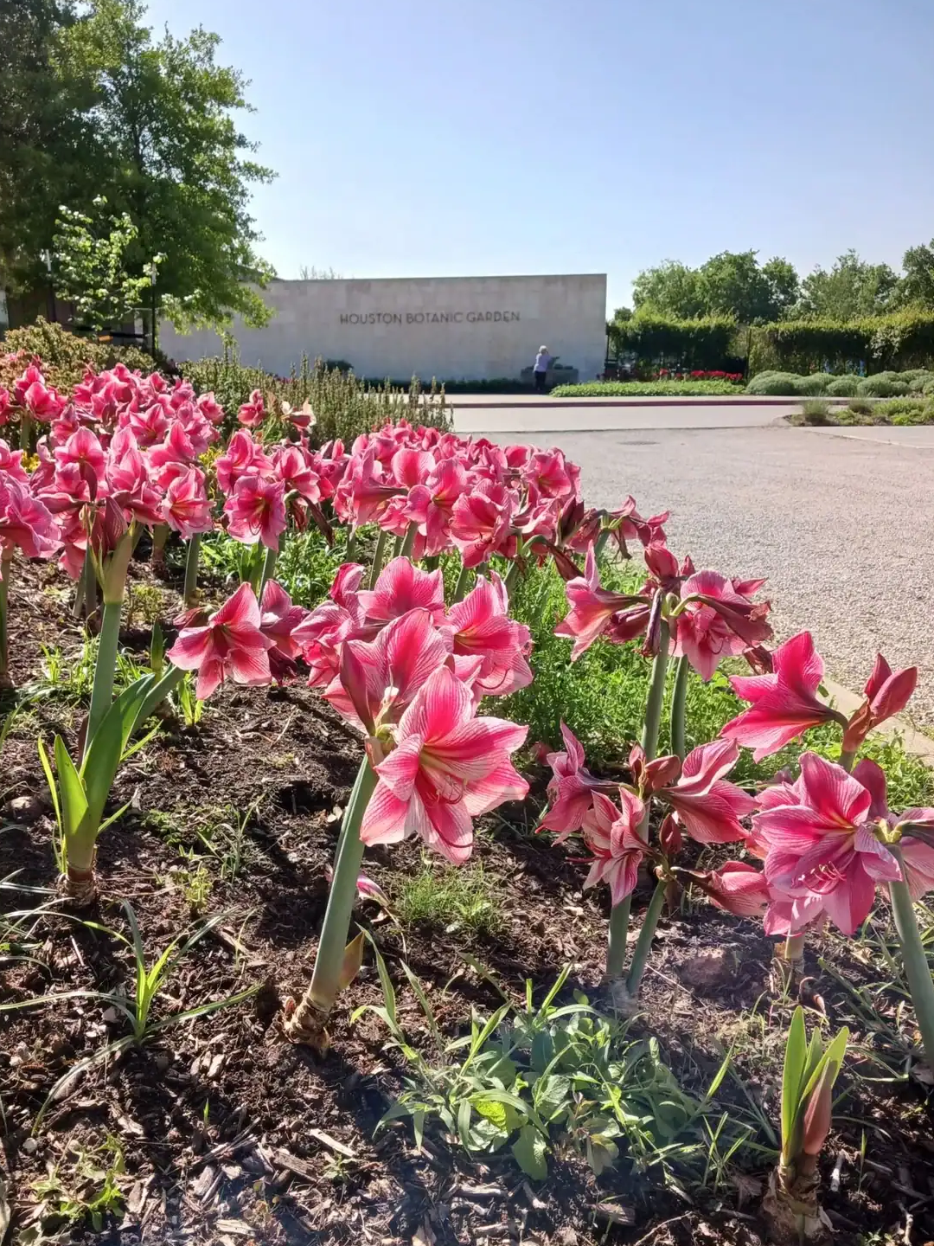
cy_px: 653
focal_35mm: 30
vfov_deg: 59.9
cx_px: 418
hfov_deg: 46.7
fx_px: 1079
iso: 20
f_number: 1.8
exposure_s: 1/303
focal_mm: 4
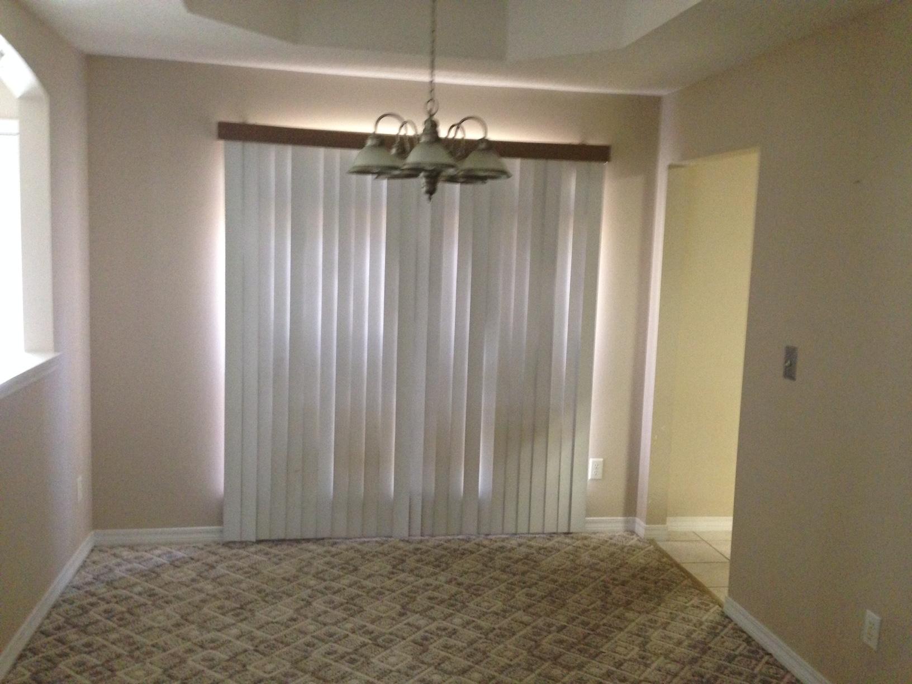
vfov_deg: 42.9
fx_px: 869
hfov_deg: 55.4
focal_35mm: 33
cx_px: 456
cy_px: 342
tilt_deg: -6.3
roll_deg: -1.2
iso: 250
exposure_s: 1/20
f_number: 2.4
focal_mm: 4.12
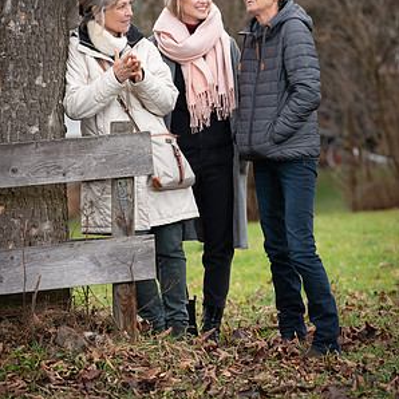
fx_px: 3351
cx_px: 200
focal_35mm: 257
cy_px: 135
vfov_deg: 6.8
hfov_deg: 6.8
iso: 800
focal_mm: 200
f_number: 5
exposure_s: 1/250
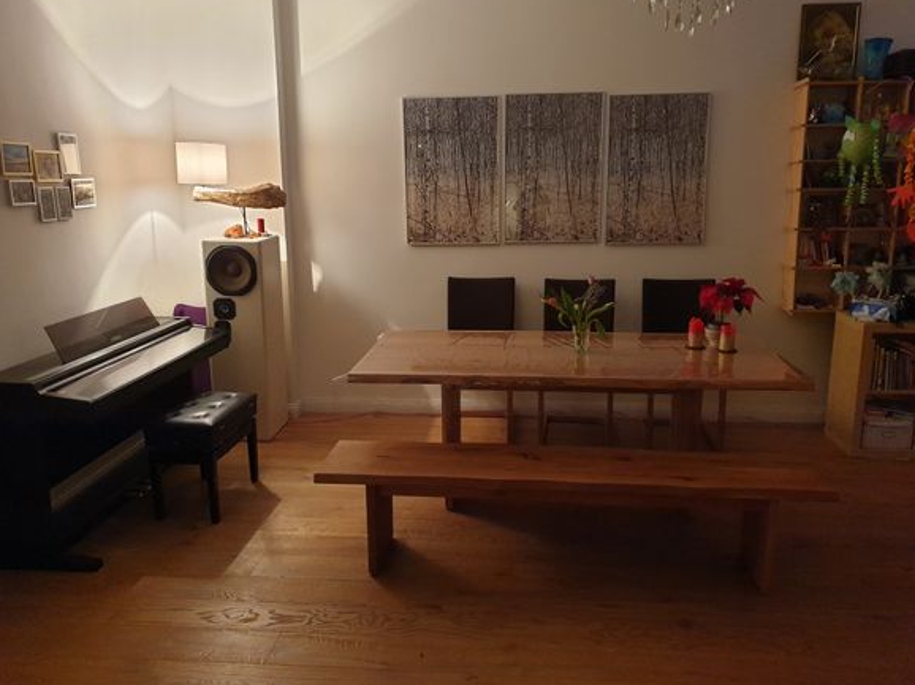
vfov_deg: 51.3
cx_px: 472
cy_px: 337
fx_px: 713
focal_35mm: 27
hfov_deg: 65.3
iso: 320
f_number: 1.5
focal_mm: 4.3
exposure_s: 1/50
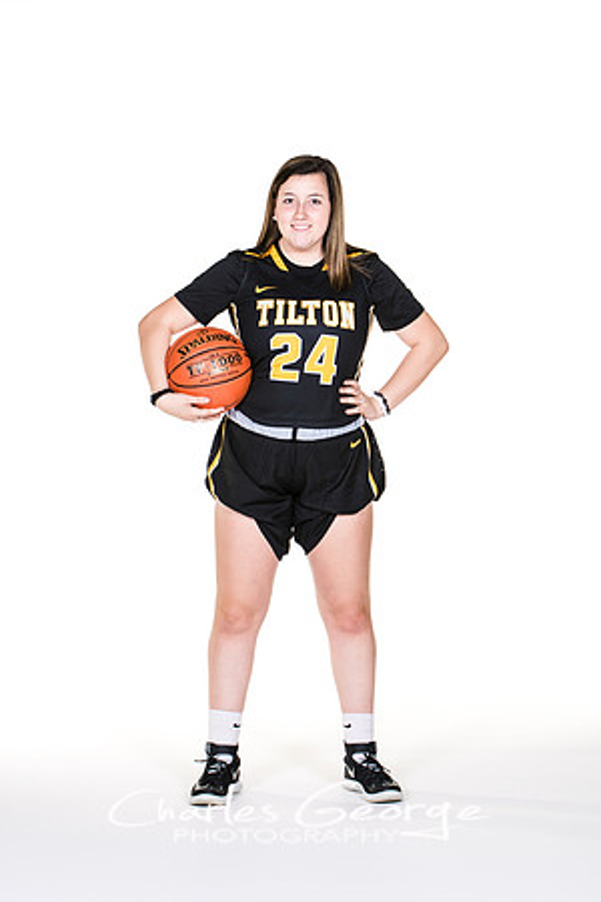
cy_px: 451
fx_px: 2817
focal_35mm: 112
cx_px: 300
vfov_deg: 18.2
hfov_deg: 12.2
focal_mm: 75
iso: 200
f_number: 6.3
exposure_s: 1/160
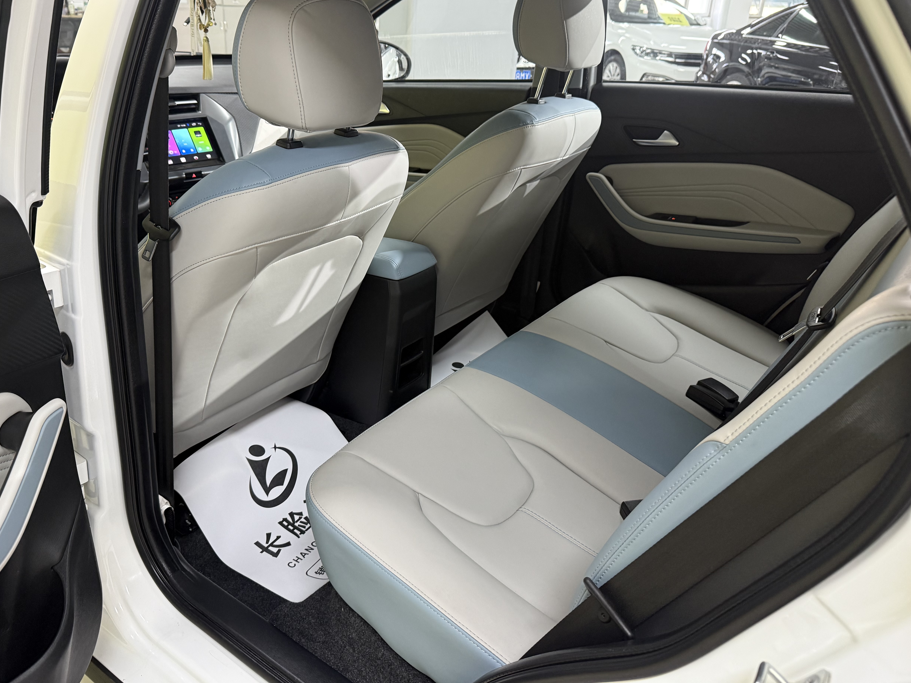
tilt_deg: -21.6
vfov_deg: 49.6
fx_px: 737
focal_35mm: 28
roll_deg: -2.9
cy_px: 290
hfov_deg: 63.3
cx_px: 414
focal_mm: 6.76
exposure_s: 1/50
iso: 250
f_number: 1.78
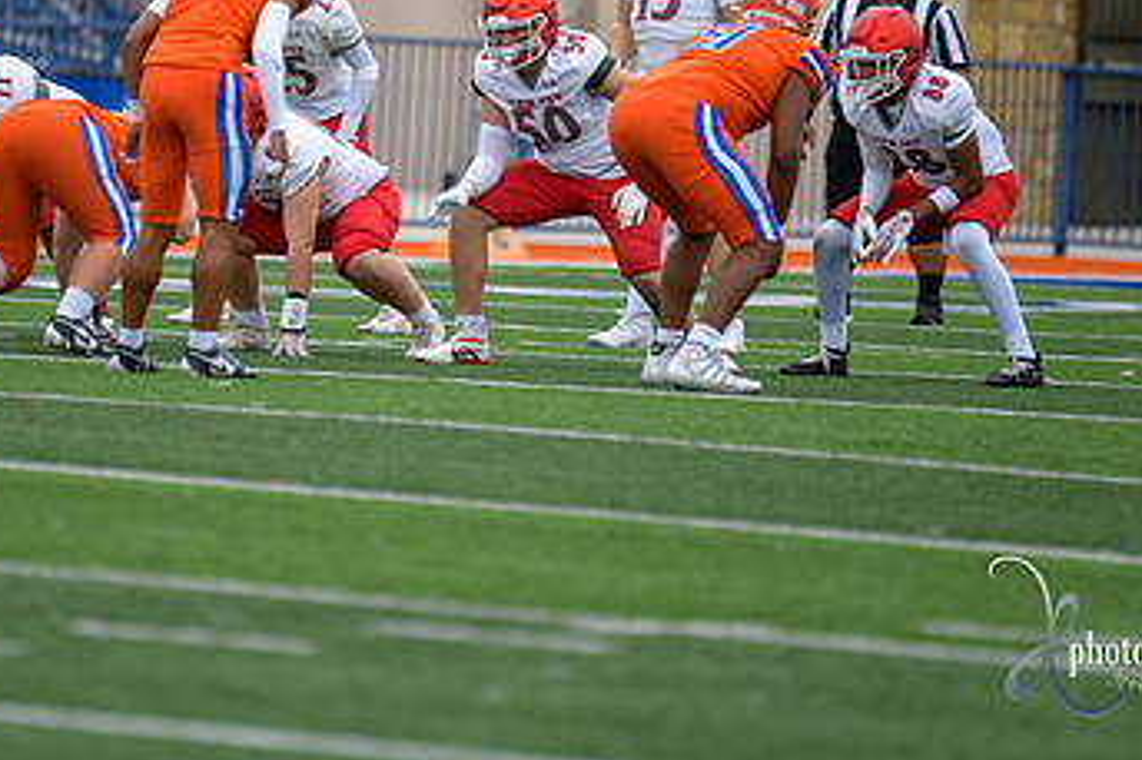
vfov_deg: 2.7
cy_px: 158
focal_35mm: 506
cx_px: 382
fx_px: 16043
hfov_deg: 4.1
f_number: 2.8
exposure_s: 1/1000
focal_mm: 300
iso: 125
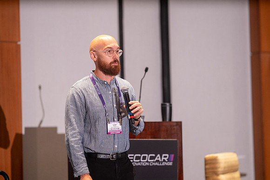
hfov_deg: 15.2
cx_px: 135
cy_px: 90
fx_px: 1013
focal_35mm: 135
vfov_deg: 10.2
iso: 1600
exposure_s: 1/200
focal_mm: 135
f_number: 1.8
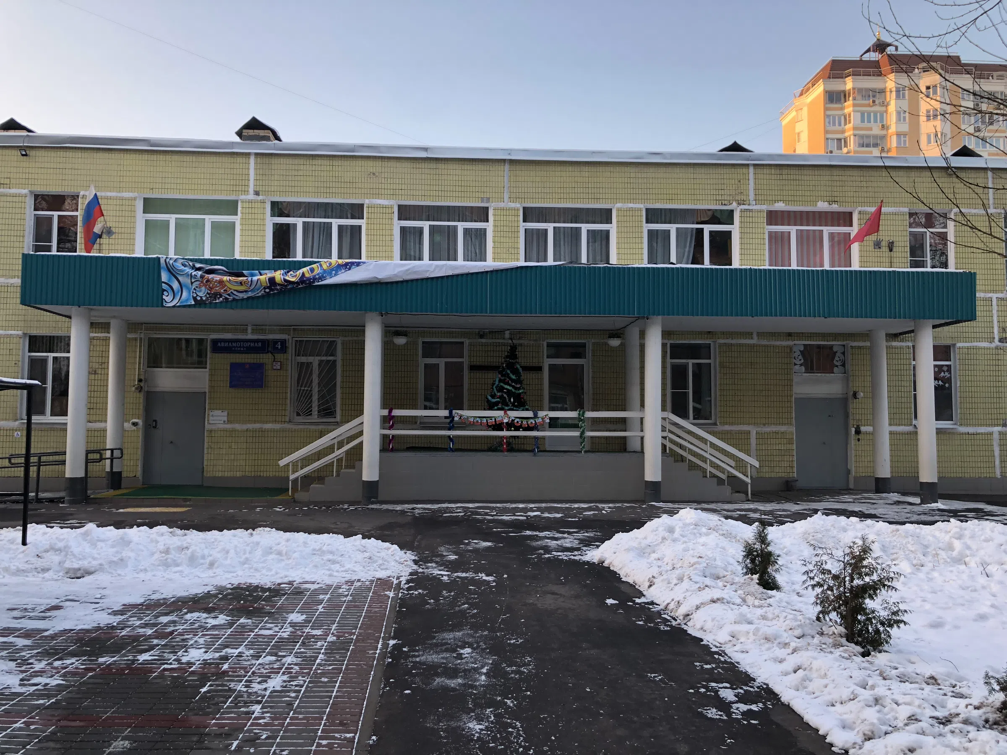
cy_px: 378
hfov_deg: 63.4
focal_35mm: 28
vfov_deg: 49.7
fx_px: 815
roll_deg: -0.3
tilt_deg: +4.3
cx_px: 504
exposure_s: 1/120
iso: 32
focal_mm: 4
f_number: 1.8
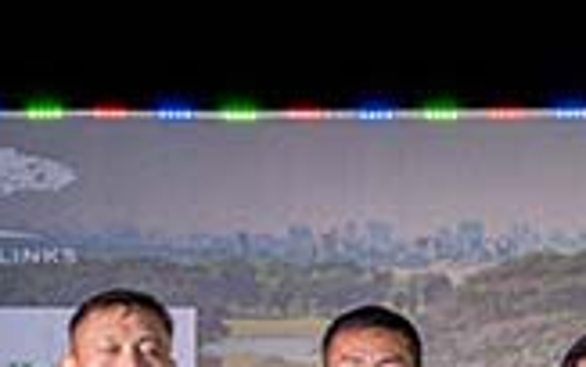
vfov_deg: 7.0
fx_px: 2828
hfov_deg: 10.9
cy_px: 896
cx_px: 1118
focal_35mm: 177
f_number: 5.6
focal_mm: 29.5
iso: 1100
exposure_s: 1/200
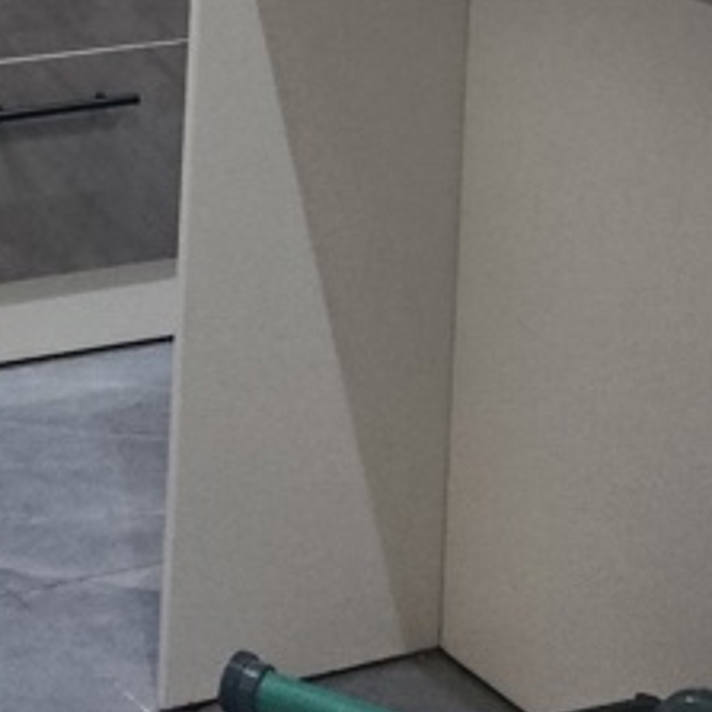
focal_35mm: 152
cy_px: -939
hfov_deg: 11.5
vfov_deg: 10.2
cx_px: 415
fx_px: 3537
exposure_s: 1/50
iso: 1132
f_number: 1.7
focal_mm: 5.24
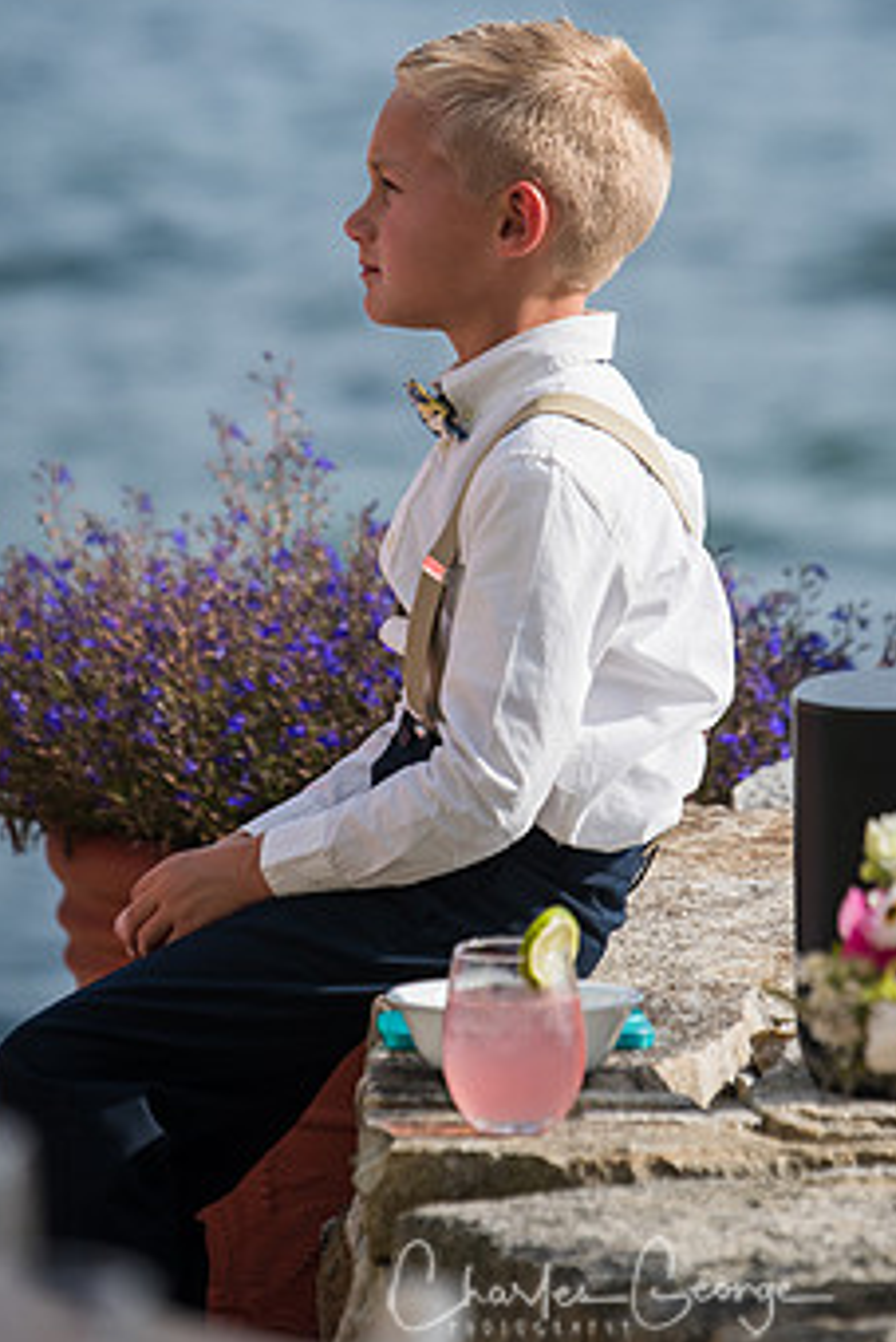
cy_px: 482
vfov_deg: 5.2
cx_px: 572
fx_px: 14805
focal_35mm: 397
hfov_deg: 3.5
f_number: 4
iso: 200
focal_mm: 200
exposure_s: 1/2500
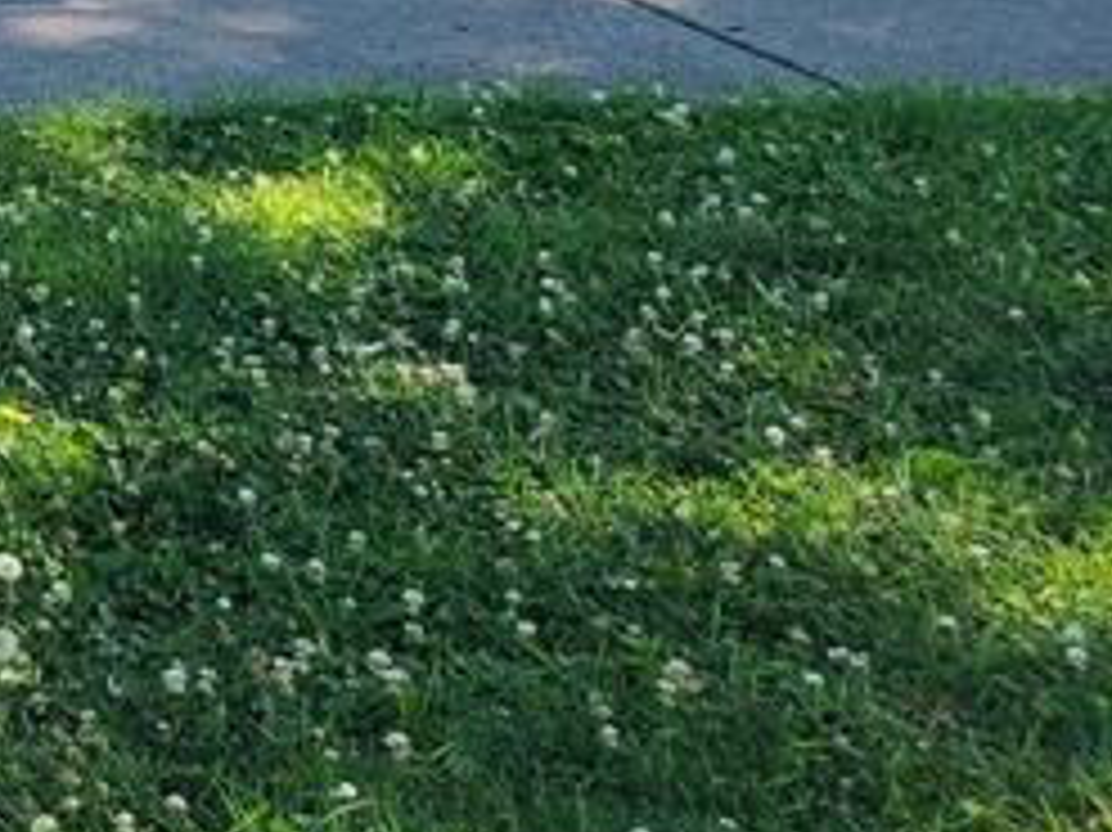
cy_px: -657
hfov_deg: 14.9
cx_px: -1117
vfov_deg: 12.5
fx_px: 3468
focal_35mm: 108
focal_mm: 5.4
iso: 40
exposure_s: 1/466
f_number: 1.8
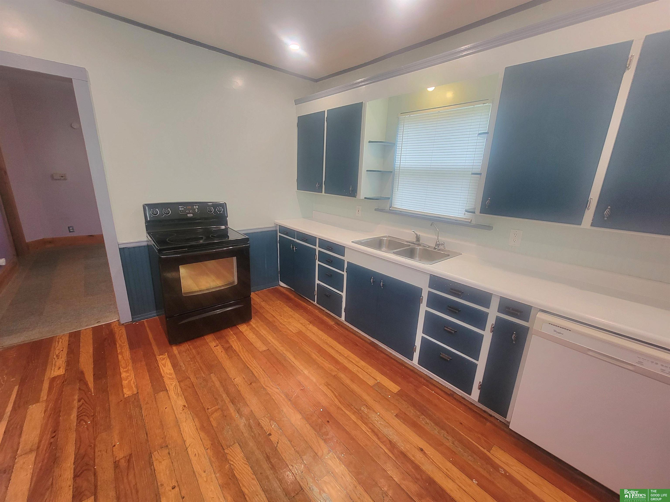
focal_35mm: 13
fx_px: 252
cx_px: 335
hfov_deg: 106.2
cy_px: 251
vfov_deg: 89.9
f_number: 2.2
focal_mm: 2.2
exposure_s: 1/60.2
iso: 160
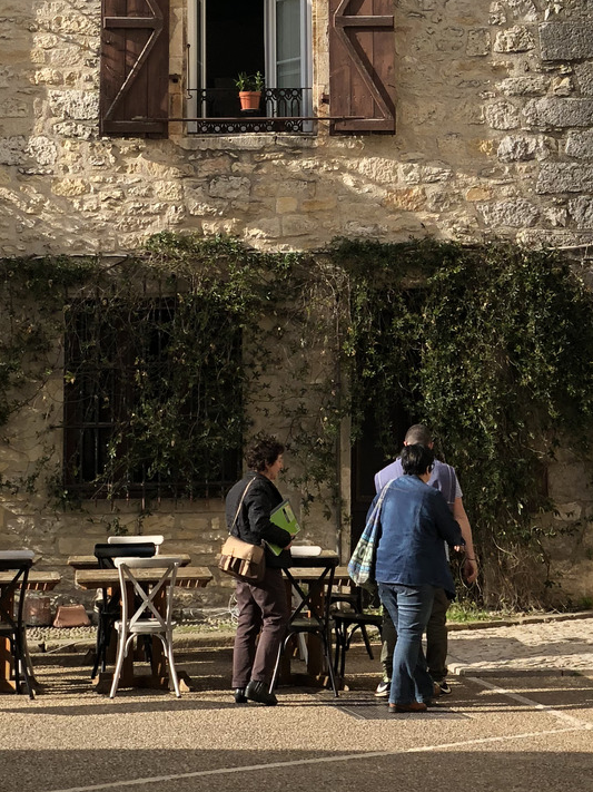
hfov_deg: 12.7
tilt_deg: +9.8
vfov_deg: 16.4
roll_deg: +0.9
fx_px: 2673
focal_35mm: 117
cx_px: 319
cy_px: -20
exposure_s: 1/827
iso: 16
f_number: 2.4
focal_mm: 6
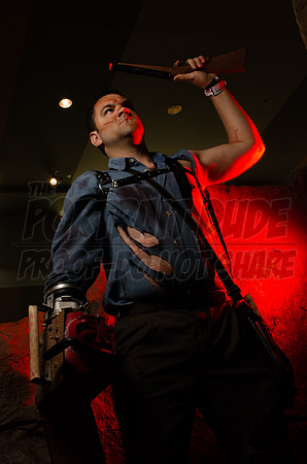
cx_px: 154
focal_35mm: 51
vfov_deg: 39.0
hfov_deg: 26.4
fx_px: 655
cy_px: 232
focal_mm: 34
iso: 200
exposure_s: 1/15
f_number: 22
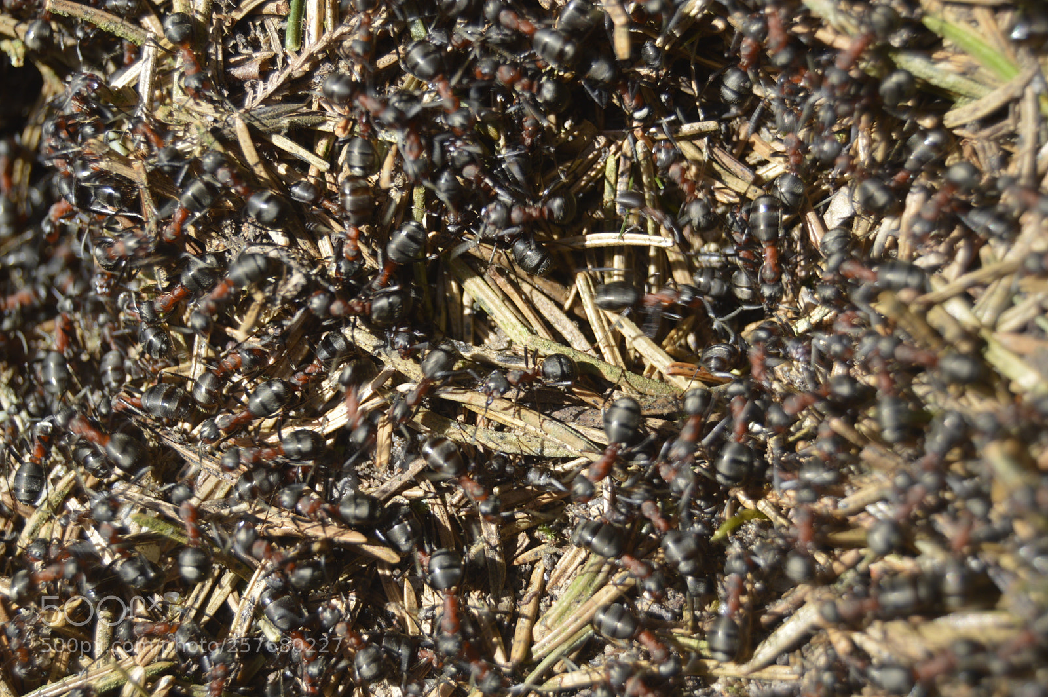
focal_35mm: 82
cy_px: 348
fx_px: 2400
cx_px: 524
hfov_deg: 24.6
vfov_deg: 16.5
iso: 100
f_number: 6.3
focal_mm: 55
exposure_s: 1/160
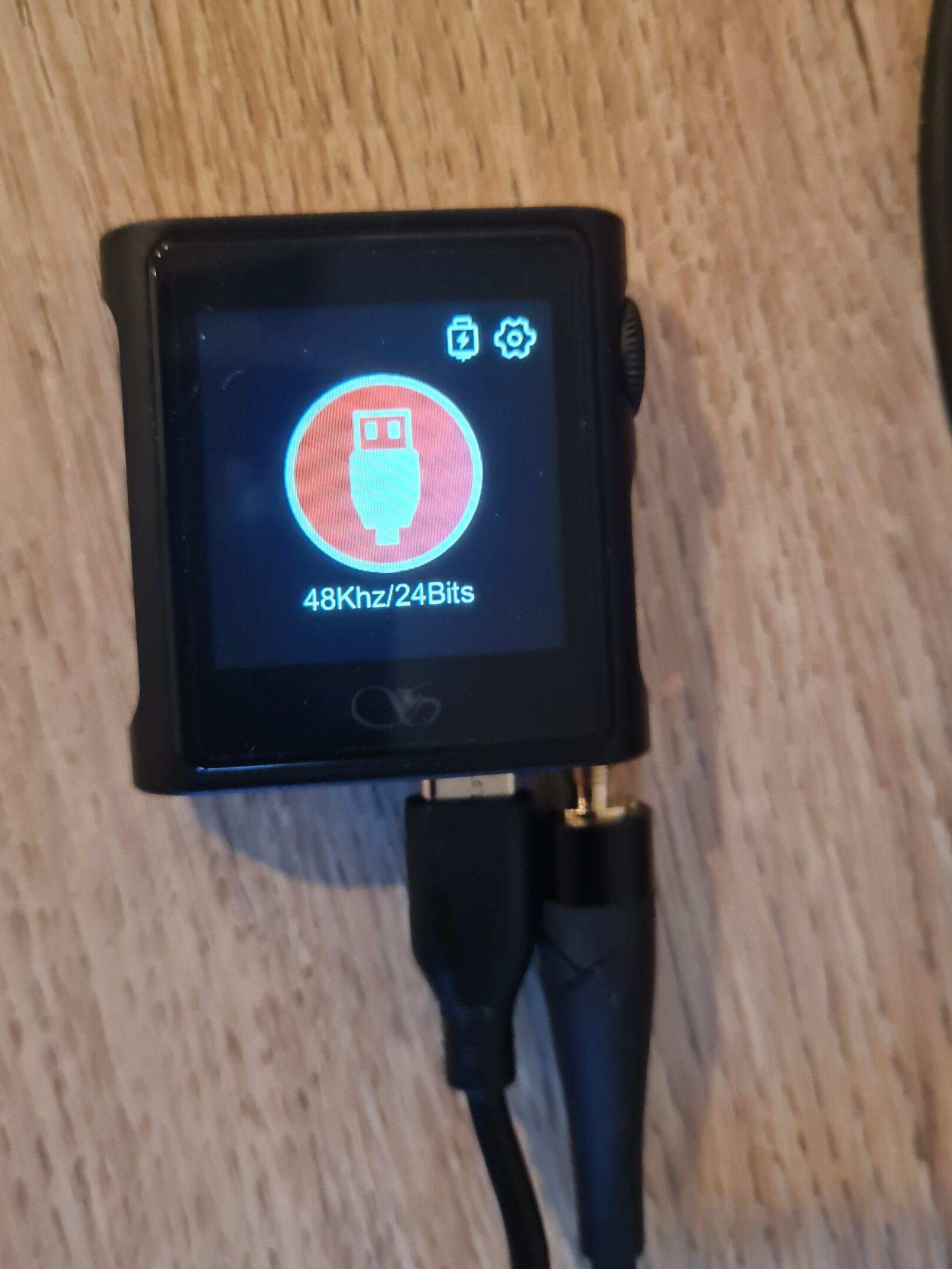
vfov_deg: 58.3
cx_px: 429
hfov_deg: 45.4
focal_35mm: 31
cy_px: 583
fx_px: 1137
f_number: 1.8
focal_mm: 5.4
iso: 500
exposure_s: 1/50
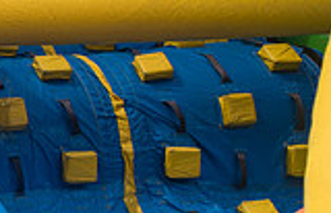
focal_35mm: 147
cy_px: 175
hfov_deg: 12.5
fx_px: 1337
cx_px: -327
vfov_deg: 9.1
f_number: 4
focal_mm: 35
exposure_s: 1/1600
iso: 200
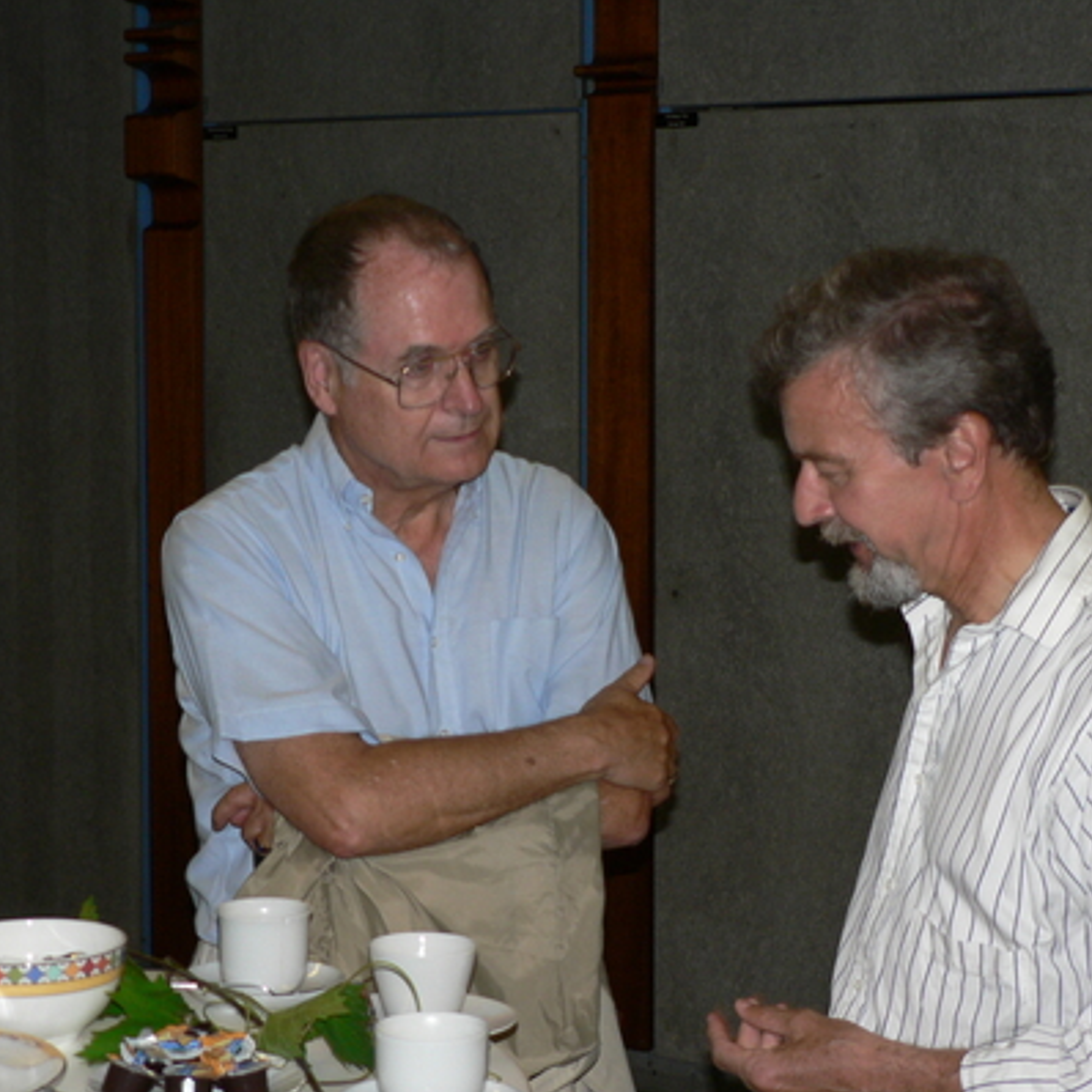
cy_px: 546
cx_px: 660
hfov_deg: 22.4
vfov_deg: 22.5
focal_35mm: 77
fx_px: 2748
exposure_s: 1/60
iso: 150
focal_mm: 10.9
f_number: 3.2
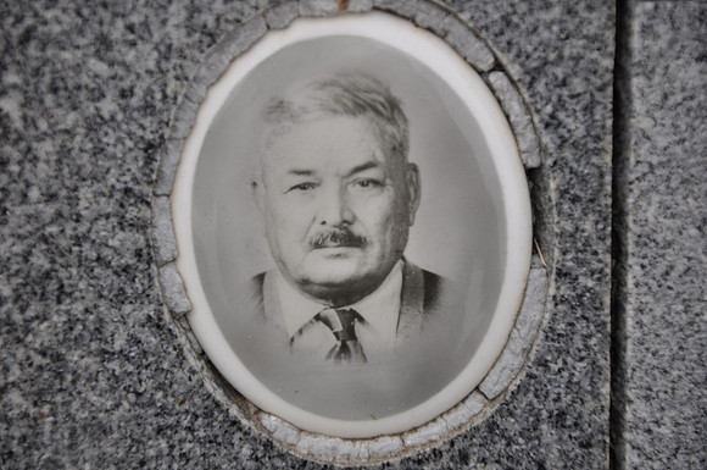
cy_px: 235
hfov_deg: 13.1
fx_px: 3089
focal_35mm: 158
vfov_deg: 8.7
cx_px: 354
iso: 200
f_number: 5.6
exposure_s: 1/125
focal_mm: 105
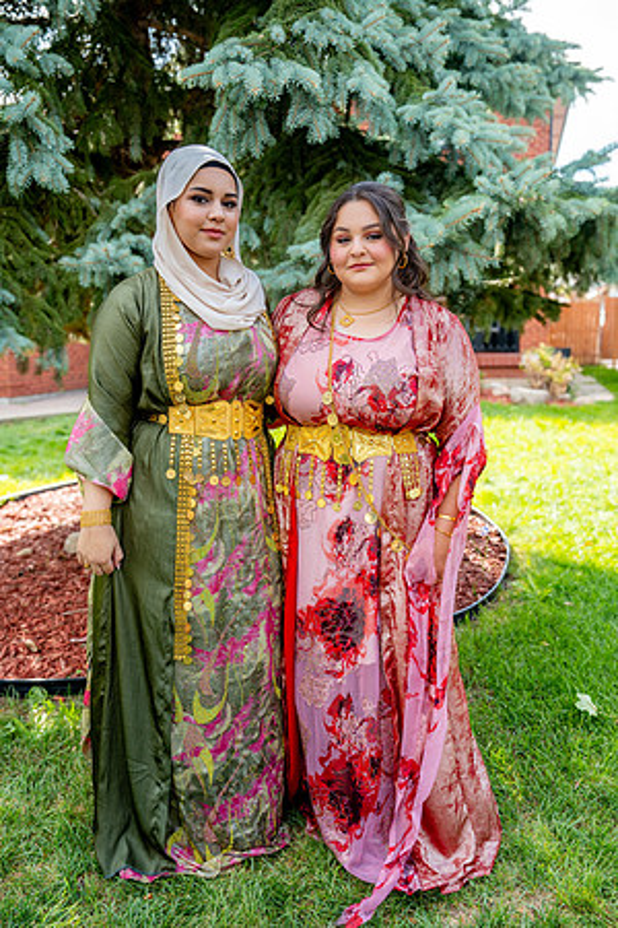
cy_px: 464
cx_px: 309
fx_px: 824
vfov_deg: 58.7
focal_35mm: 32
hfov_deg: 41.1
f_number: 5
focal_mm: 32
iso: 320
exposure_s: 1/320
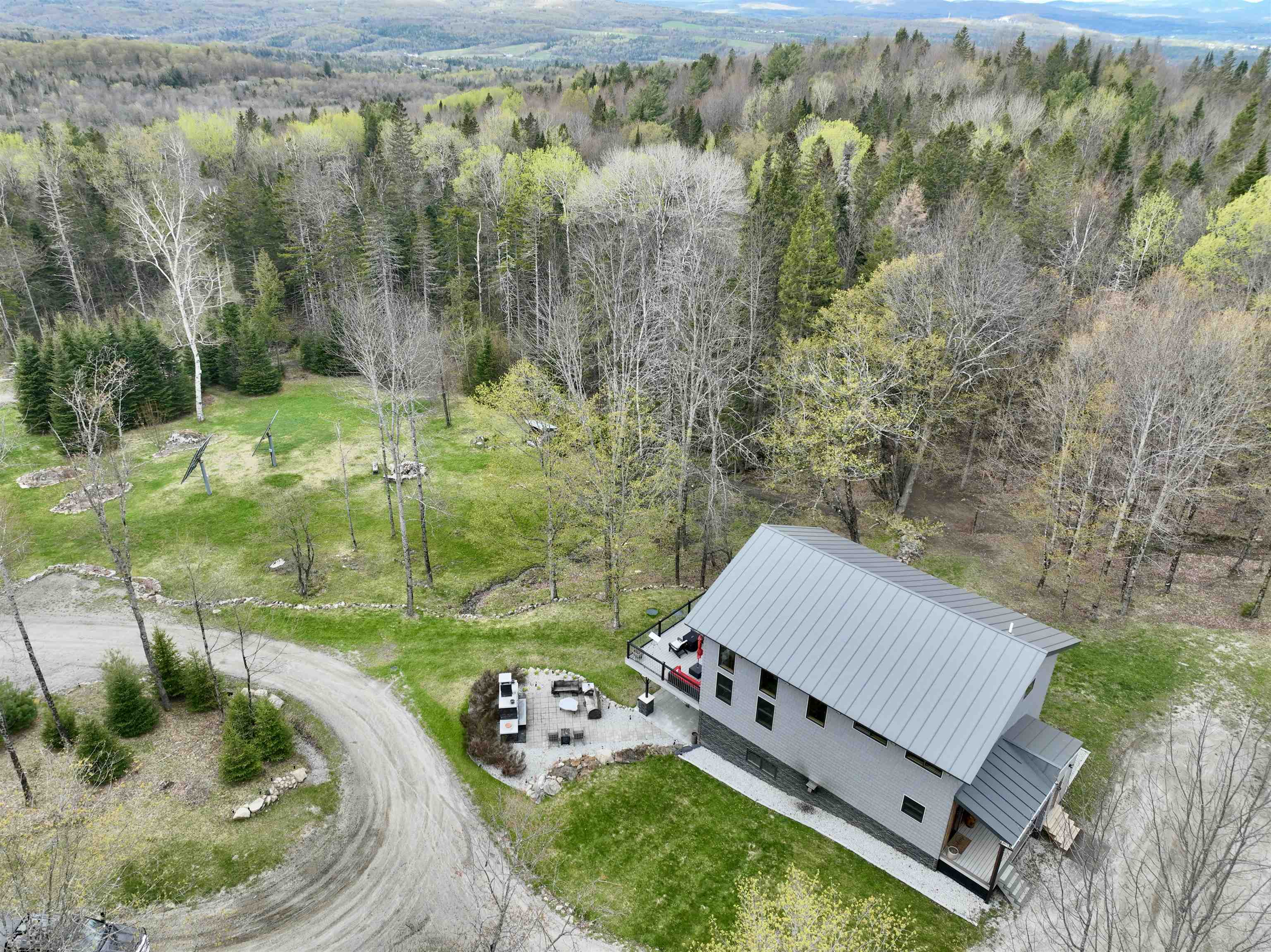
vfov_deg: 56.8
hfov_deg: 71.6
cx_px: 636
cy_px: 476
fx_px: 881
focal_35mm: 24
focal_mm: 12.29
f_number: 2.8
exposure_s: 1/640
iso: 200
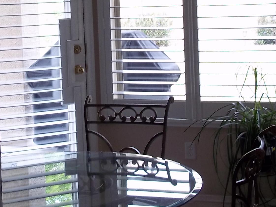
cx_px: 109
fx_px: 766
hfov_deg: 20.4
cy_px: 11
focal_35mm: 96
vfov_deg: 15.2
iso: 80
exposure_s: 1/80
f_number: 3.1
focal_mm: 6.5
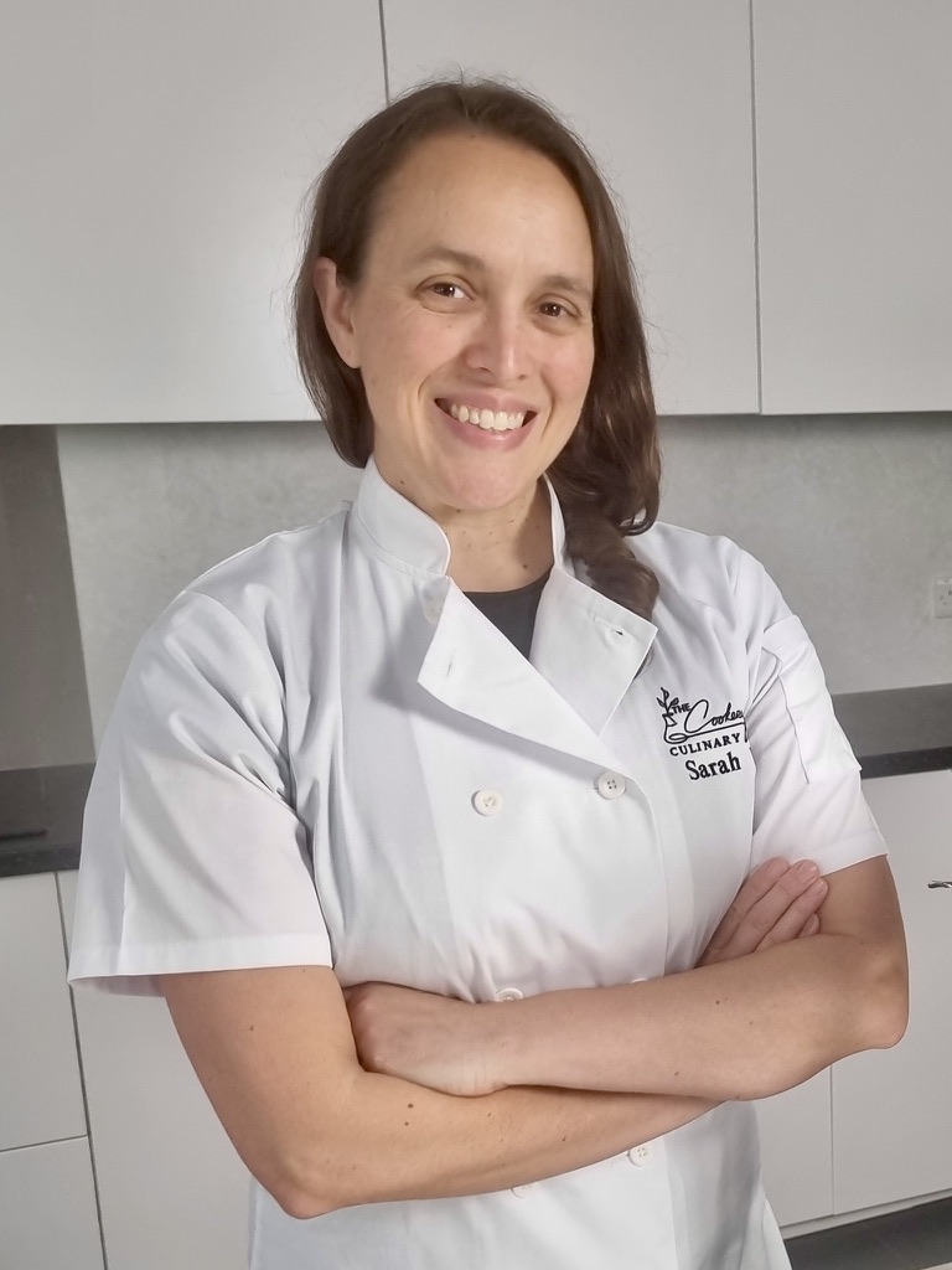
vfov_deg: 67.3
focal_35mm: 26
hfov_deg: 53.1
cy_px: 635
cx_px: 476
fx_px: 953
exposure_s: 1/50
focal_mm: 5.4
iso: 200
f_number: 1.8
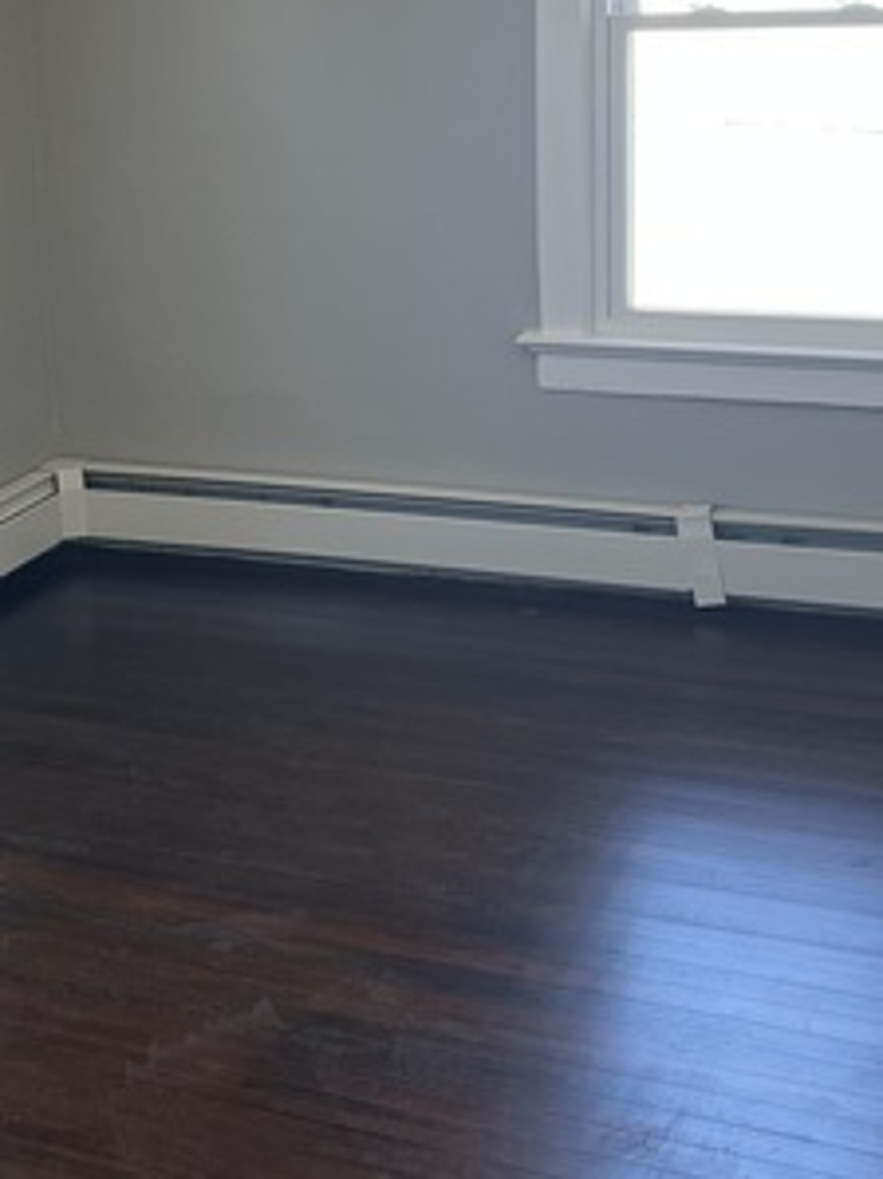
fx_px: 1974
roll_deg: +2.7
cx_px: 292
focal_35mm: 58
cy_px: 357
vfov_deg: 32.8
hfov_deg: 25.1
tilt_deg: -12.3
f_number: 1.6
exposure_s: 1/120
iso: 80
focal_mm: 5.1
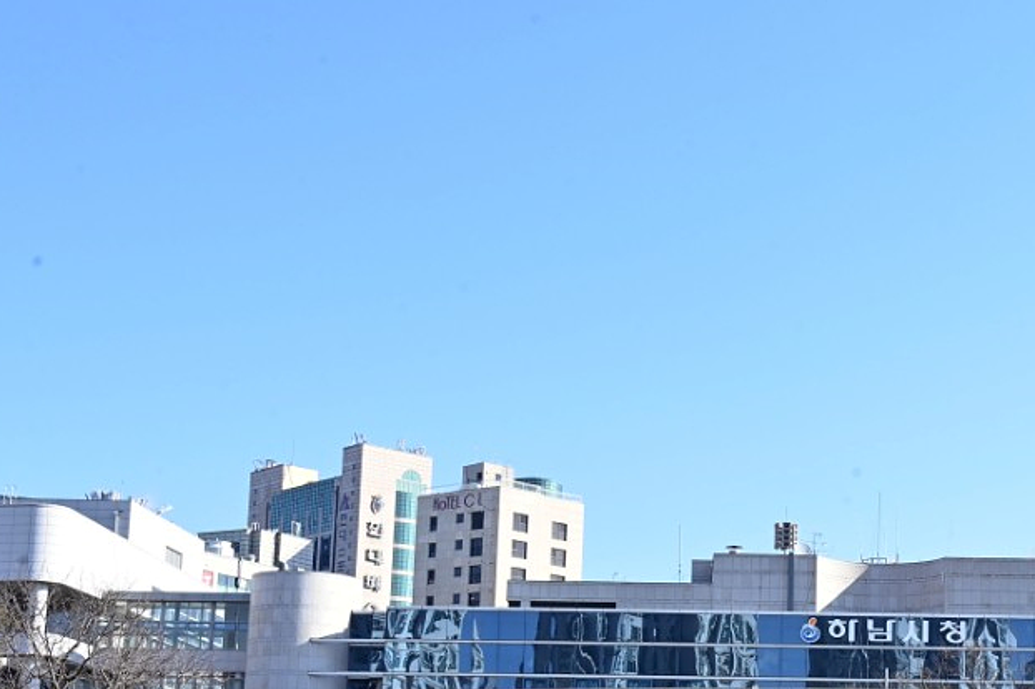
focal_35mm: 70
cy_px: 590
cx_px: 960
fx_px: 2011
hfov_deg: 27.6
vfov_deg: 19.2
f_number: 13
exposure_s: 1/400
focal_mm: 34
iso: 800
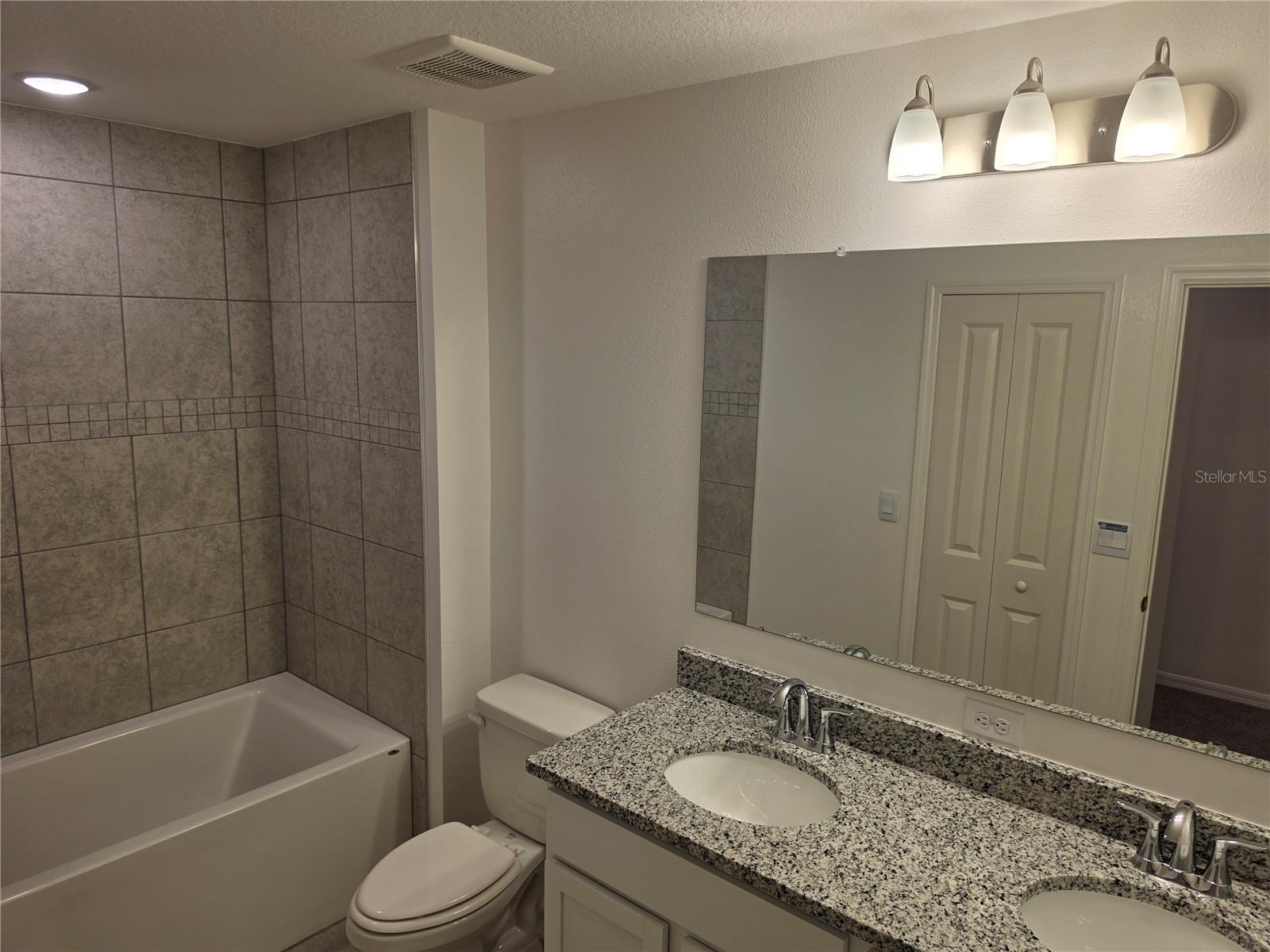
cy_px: 476
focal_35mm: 23
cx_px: 635
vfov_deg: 58.9
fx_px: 844
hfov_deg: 73.9
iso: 20
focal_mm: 6.5
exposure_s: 1/120
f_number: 1.4
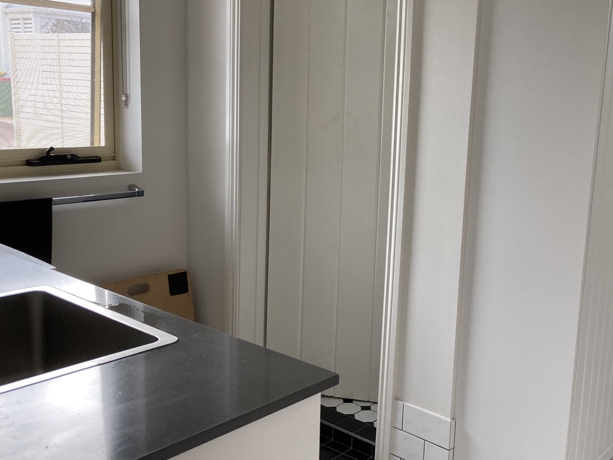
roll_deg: -2.7
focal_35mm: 40
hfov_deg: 45.9
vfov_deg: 35.9
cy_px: 212
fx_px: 708
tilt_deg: -9.3
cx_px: 418
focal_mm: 3.99
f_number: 1.8
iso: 80
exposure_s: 1/91
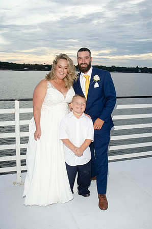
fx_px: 229
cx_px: 76
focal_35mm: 36
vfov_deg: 53.2
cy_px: 114
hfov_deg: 36.7
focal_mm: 24
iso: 200
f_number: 5.6
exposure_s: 1/100
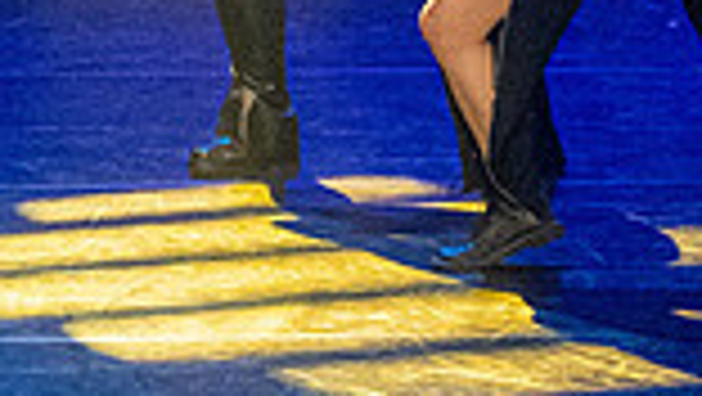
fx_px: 5346
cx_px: 1109
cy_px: -52
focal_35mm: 287
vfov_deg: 4.2
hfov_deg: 7.4
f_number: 4
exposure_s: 1/200
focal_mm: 44
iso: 5000
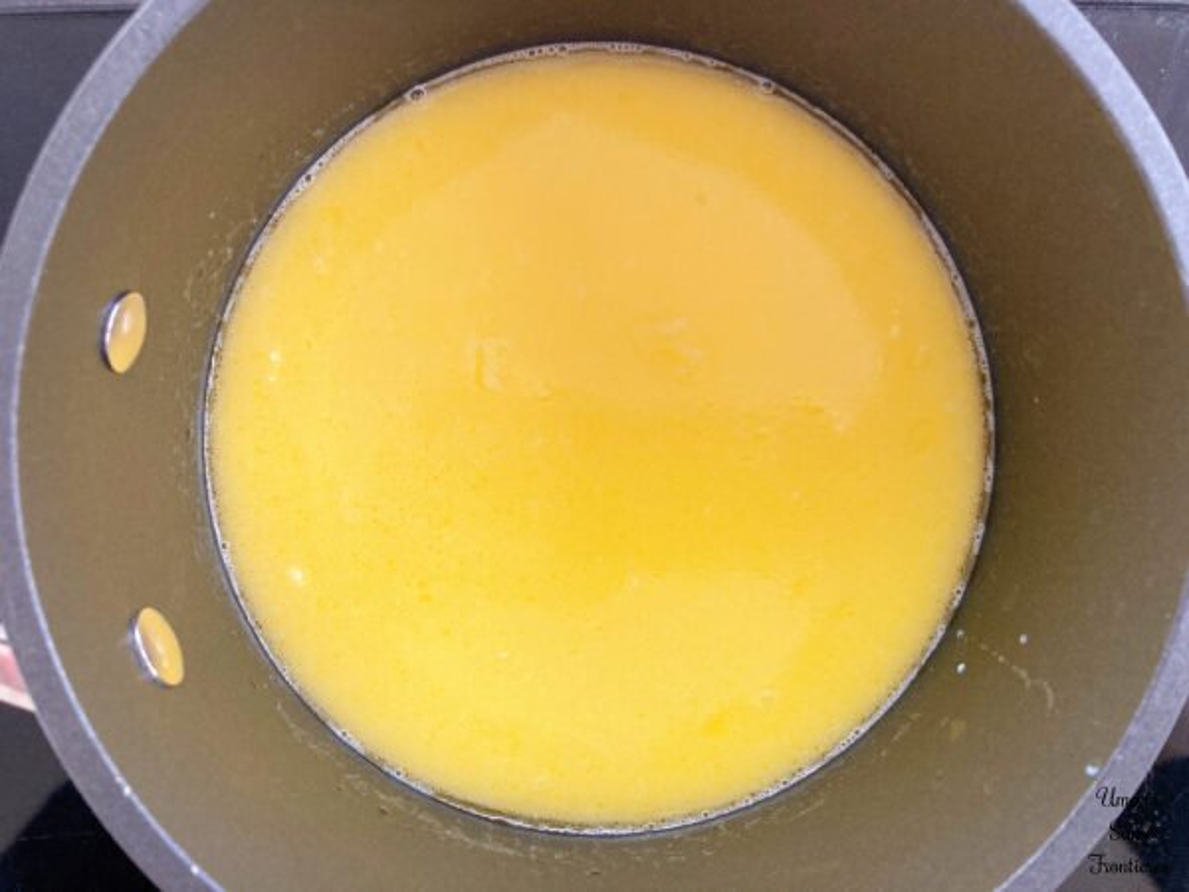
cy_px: 446
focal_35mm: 28
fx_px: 962
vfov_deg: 49.7
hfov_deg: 63.4
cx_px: 594
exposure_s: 1/100
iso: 80
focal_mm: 3.99
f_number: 1.8
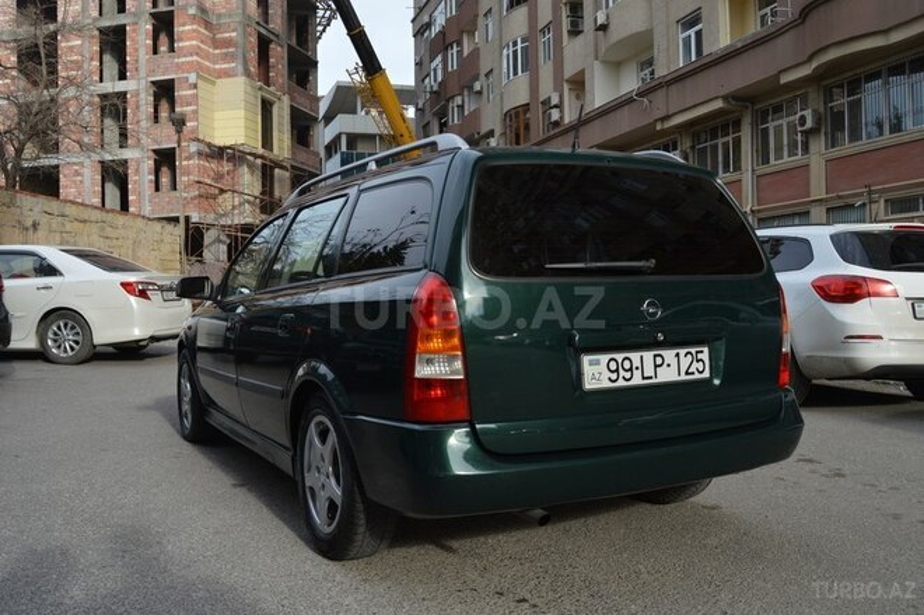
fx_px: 769
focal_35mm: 30
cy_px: 308
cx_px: 462
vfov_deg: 43.5
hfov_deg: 62.0
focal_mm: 20
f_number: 5.6
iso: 100
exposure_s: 1/125
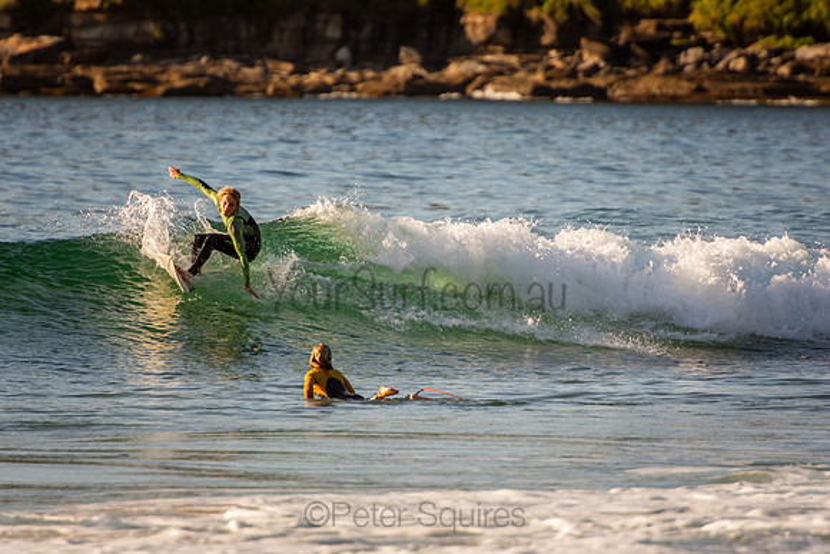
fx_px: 13836
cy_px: 277
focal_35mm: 600
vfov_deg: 2.3
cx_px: 415
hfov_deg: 3.4
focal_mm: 400
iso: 400
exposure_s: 1/1250
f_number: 5.6
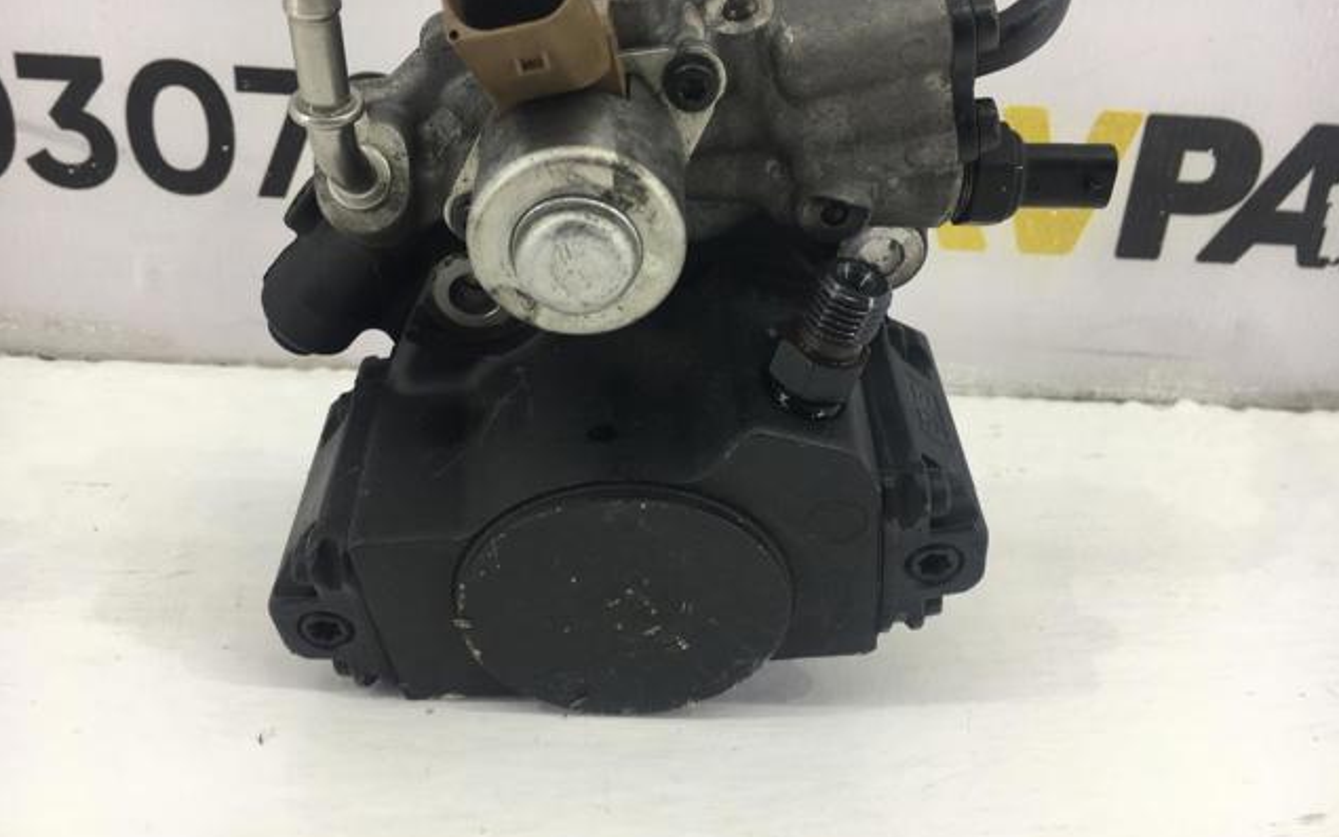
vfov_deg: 40.6
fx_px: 1131
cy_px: 396
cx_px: 668
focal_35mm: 31
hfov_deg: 61.2
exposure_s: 1/50
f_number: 2.2
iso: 32
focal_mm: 4.15
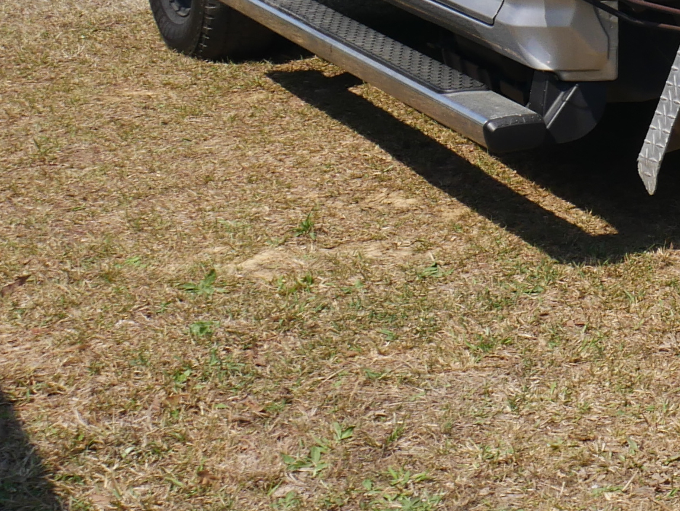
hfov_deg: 14.7
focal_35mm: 112
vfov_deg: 13.1
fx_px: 2201
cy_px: 29
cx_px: 1333
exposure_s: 1/500
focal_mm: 14
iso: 200
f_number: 8
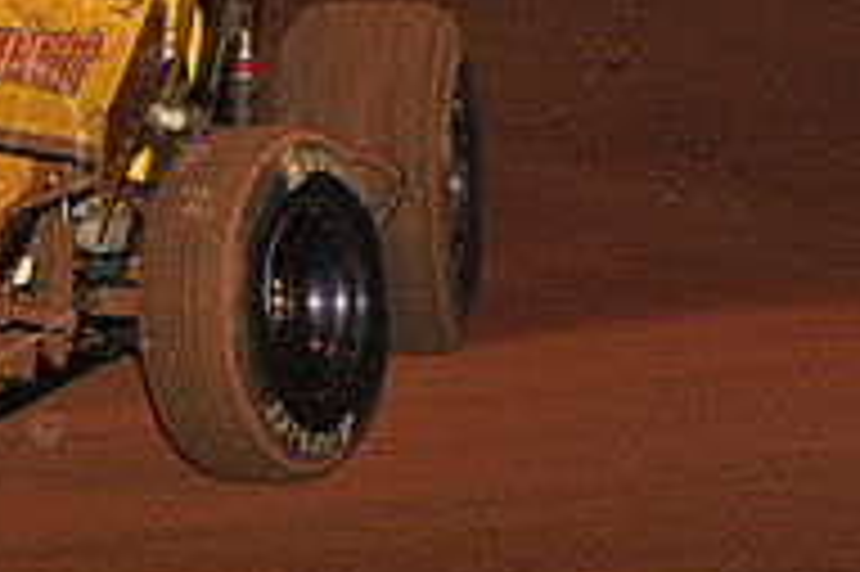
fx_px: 9070
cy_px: -221
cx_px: -63
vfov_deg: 3.6
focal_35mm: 380
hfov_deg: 5.4
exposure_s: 1/320
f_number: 7.1
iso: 1000
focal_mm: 125
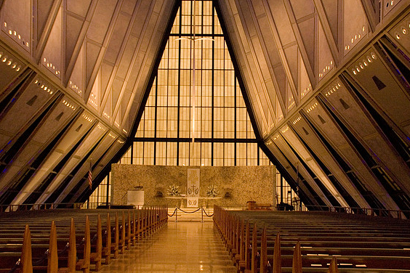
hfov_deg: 50.1
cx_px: 201
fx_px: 439
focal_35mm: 39
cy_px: 139
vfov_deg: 34.6
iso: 1250
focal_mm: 25
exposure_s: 1/30
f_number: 5.6
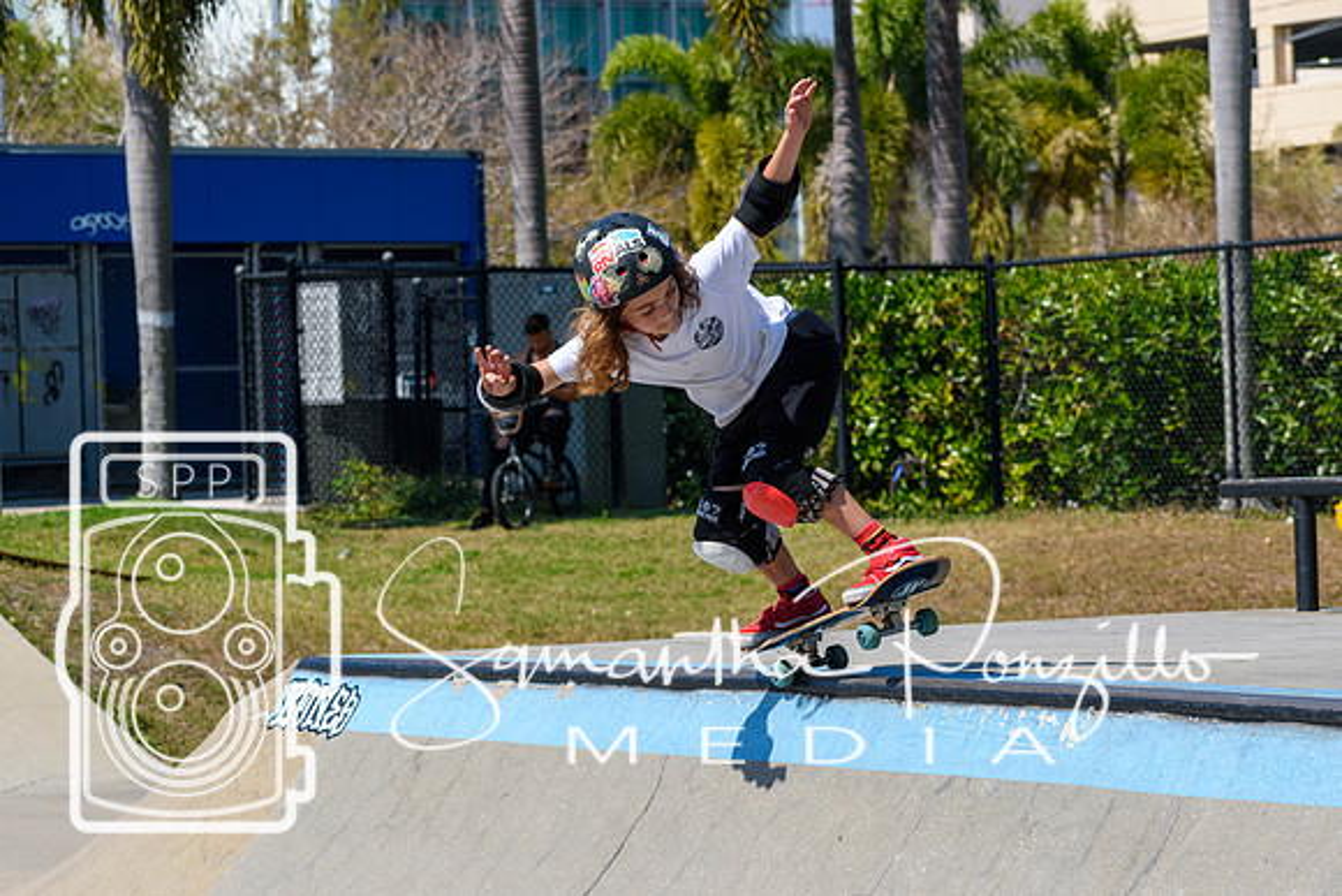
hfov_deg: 14.9
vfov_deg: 9.9
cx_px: 671
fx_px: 5145
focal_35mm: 138
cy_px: 448
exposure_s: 1/1000
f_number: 8
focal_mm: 92
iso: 200
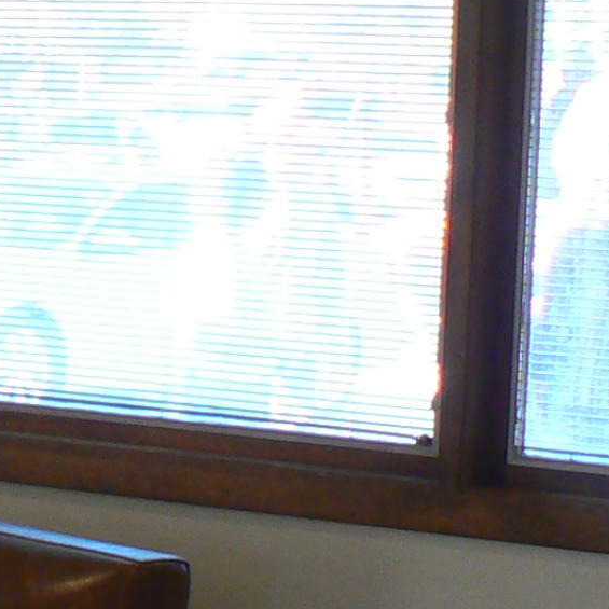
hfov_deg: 9.6
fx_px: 3364
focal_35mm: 169
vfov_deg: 10.3
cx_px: -655
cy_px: 390
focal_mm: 6
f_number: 2.8
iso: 125
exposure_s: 1/30
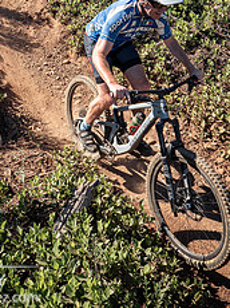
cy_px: 12
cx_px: 85
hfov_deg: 30.7
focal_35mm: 47
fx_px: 417
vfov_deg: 37.0
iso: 400
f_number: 4
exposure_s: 1/1000
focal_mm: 12
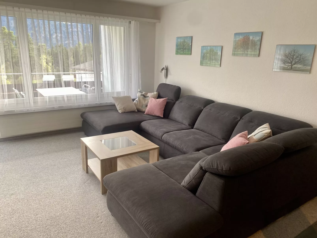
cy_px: 119
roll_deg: -1.7
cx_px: 158
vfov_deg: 53.1
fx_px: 238
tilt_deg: -16.9
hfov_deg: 67.3
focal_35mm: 26
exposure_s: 1/100
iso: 64
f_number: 1.8
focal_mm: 4.25
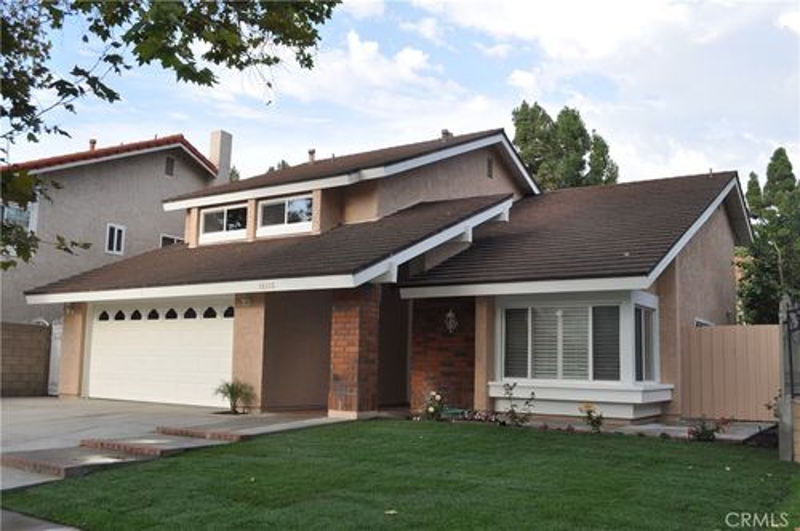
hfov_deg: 57.3
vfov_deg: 39.9
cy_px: 266
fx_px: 732
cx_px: 400
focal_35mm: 33
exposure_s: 1/200
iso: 200
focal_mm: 22
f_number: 7.1
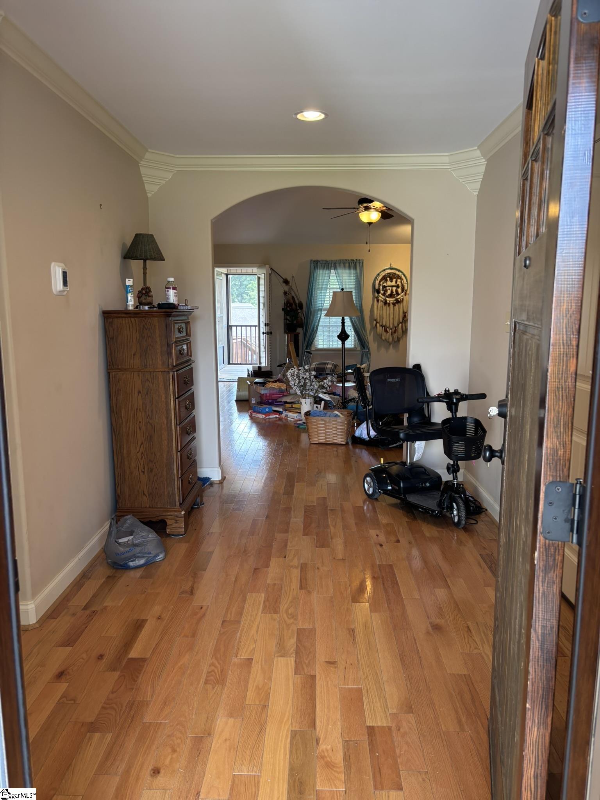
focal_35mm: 26
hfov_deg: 53.1
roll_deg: -0.2
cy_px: 400
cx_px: 300
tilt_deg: -9.0
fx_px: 601
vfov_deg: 67.3
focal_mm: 5.96
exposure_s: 1/60
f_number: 1.6
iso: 100
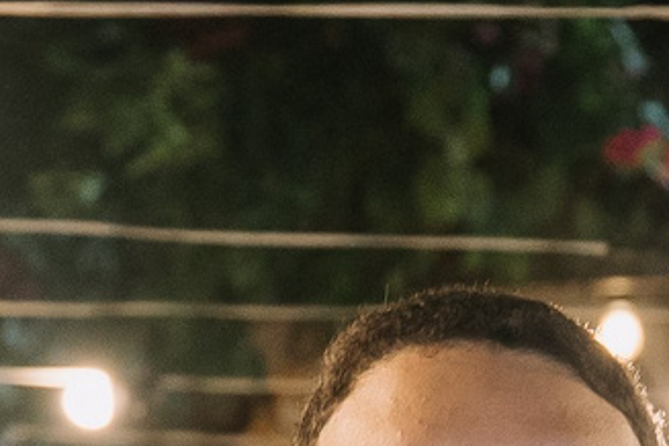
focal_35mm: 313
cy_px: 1132
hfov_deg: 6.6
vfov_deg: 4.3
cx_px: 587
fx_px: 5816
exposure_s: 1/100
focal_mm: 39
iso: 800
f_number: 3.5
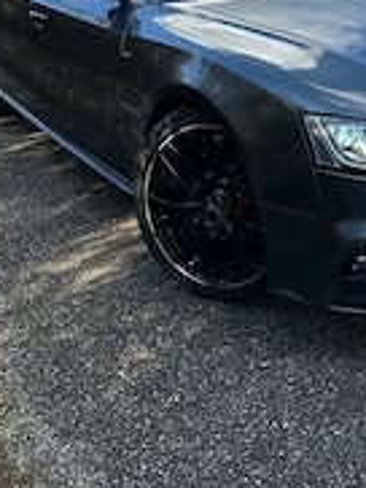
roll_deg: -0.5
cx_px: 283
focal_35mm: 53
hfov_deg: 27.1
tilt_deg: -6.4
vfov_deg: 33.7
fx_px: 746
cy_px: 24
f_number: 1.78
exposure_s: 1/2591
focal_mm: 6.86
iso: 80
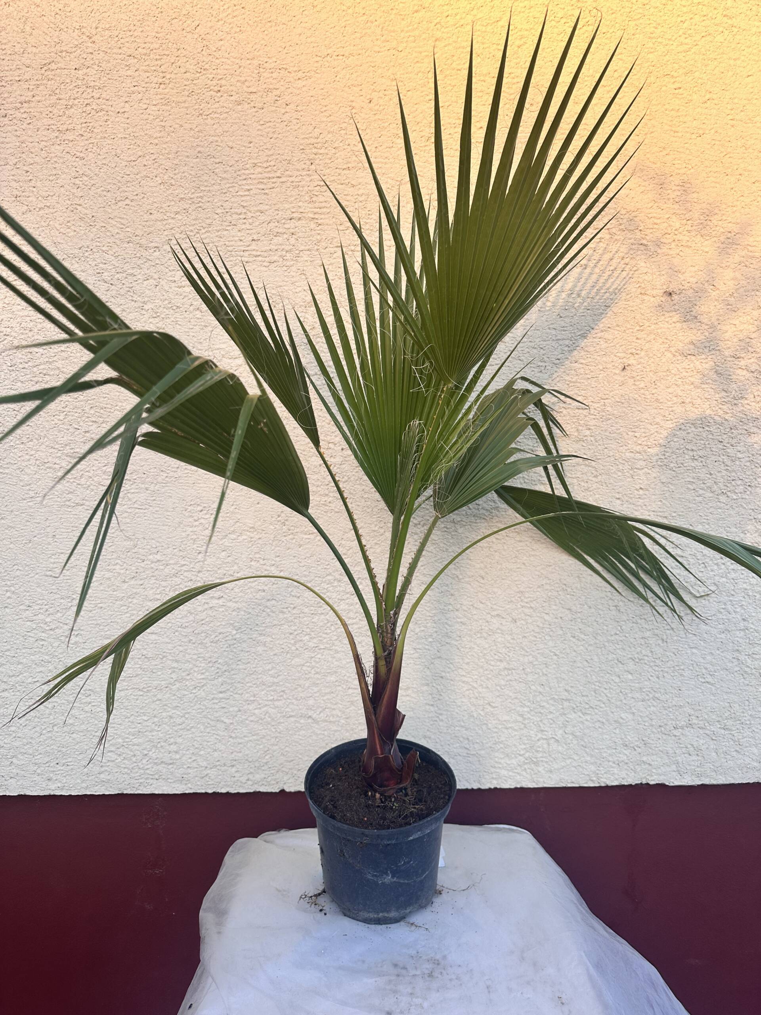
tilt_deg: -1.9
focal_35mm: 24
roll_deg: +0.7
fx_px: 703
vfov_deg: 71.6
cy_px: 508
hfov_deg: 56.8
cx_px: 380
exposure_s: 1/496
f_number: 1.78
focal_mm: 6.86
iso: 80
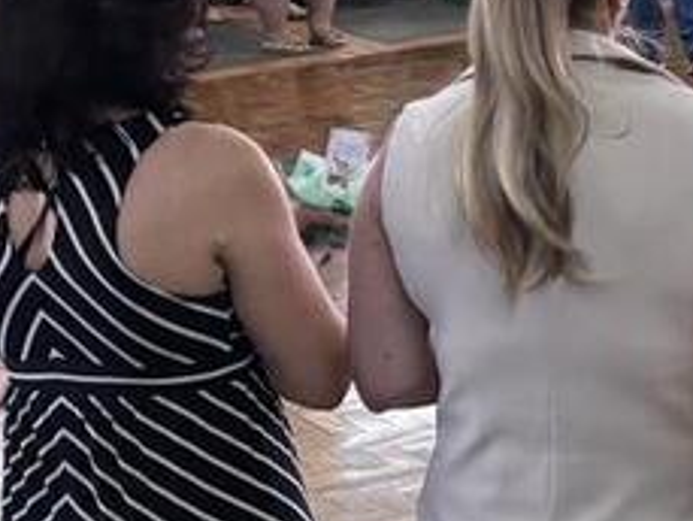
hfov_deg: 13.5
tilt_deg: -8.1
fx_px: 2724
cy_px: -64
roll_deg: +2.5
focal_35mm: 136
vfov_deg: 10.8
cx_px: 1105
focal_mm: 5.96
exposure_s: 1/60
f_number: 1.6
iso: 125
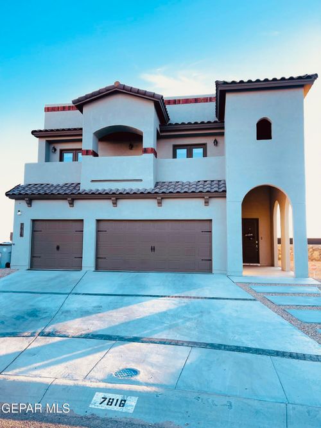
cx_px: 160
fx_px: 309
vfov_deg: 69.4
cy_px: 214
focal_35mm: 25
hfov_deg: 54.9
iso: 32
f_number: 1.6
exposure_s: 1/572
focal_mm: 5.1
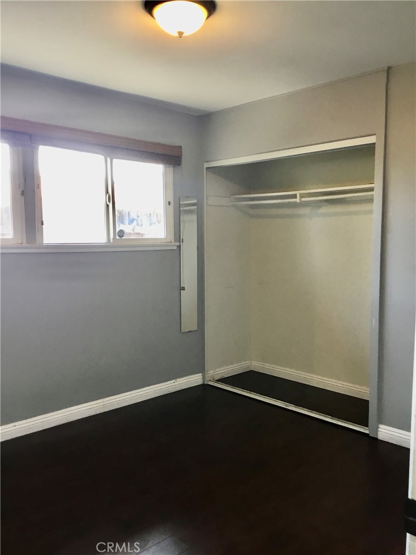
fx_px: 497
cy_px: 278
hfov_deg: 45.4
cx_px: 208
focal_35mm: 31
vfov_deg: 58.4
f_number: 2.4
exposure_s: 1/30
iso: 50
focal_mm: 3.3
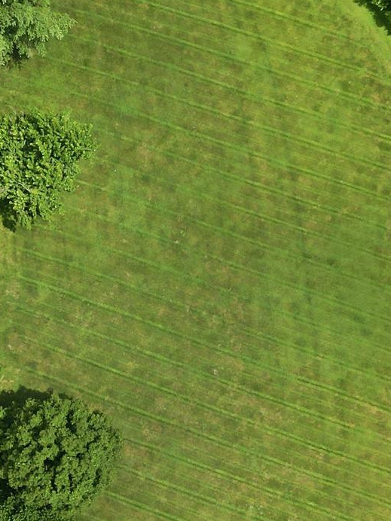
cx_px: 89
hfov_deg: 20.5
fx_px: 1069
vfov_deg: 27.3
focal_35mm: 71
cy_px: 323
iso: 110
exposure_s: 1/3000
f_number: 1.7
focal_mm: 6.7
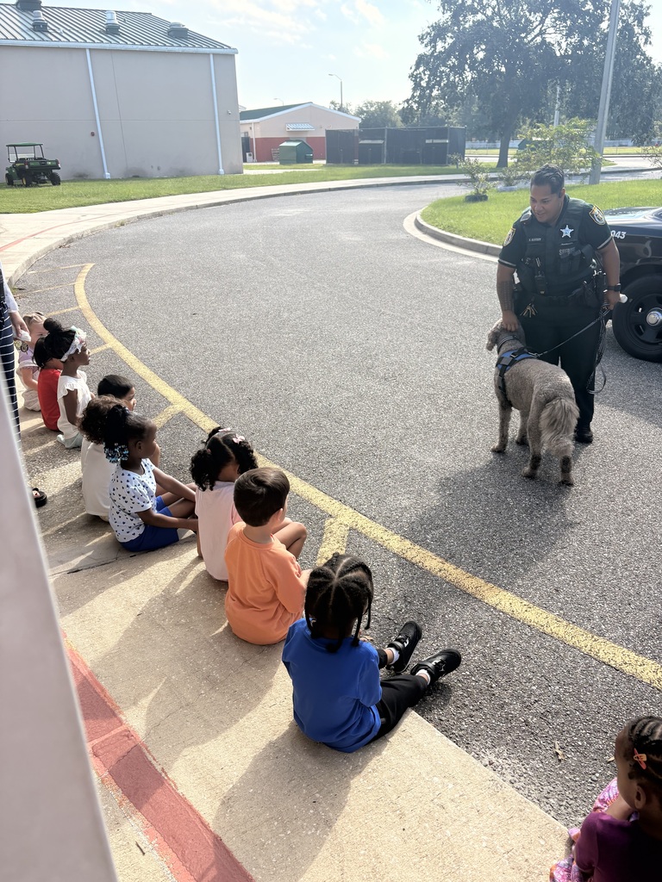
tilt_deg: -22.7
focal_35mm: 26
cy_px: 441
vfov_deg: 67.3
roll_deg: +1.2
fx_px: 663
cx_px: 331
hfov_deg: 53.1
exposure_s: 1/2012
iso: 64
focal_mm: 5.96
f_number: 1.6
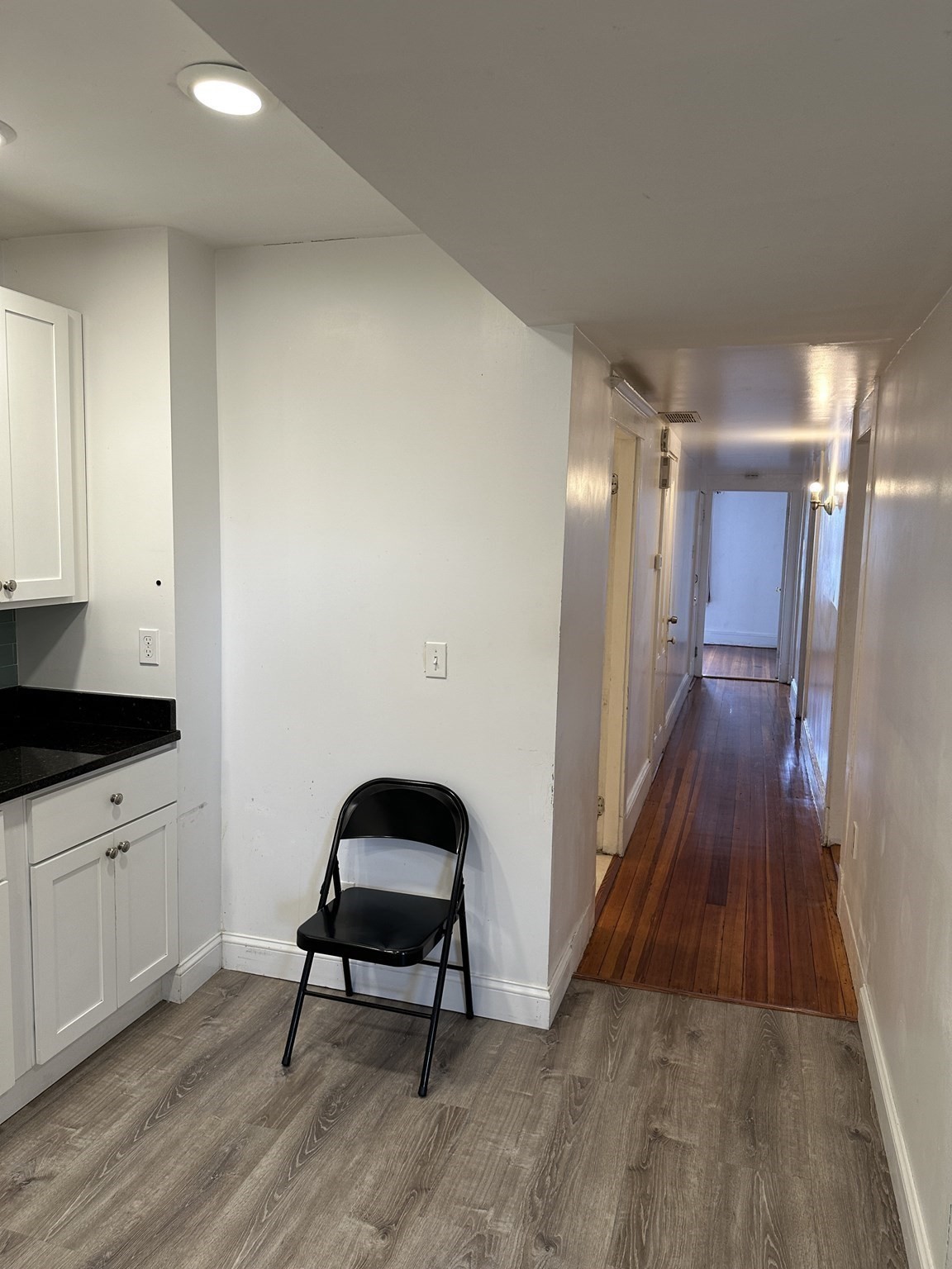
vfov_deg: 71.6
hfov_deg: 56.8
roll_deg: -1.1
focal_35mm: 24
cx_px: 476
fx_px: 880
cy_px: 634
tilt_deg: -6.0
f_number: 1.78
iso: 125
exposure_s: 1/60
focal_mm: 6.86
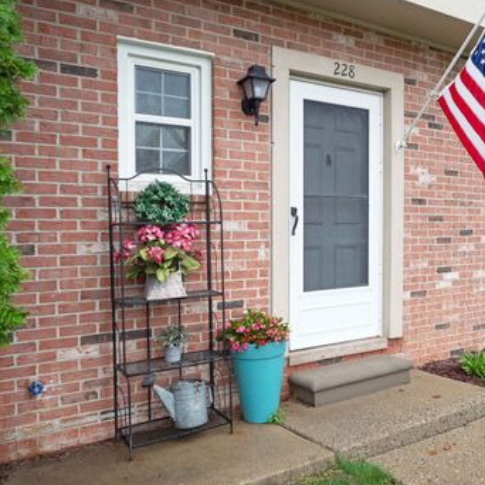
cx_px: 316
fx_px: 491
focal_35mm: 31
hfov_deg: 51.7
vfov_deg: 52.5
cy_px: 235
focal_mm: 12
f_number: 4
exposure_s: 1/125
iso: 200
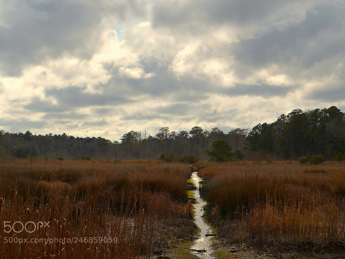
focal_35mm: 91
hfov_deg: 21.6
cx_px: 186
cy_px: 129
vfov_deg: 16.3
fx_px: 902
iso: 100
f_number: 10
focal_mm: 55
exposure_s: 1/400
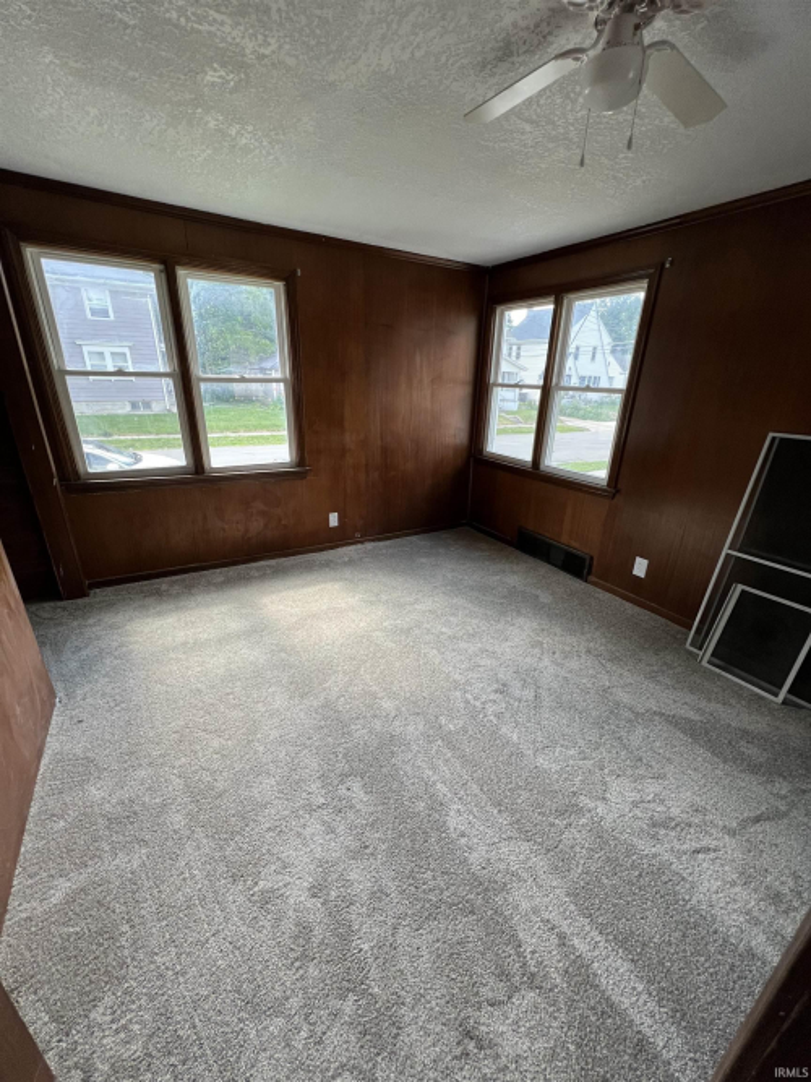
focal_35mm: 13
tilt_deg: -21.3
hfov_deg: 89.9
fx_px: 406
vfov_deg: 106.2
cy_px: 541
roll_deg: -0.4
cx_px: 406
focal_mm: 1.57
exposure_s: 1/120
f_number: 1.8
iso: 100
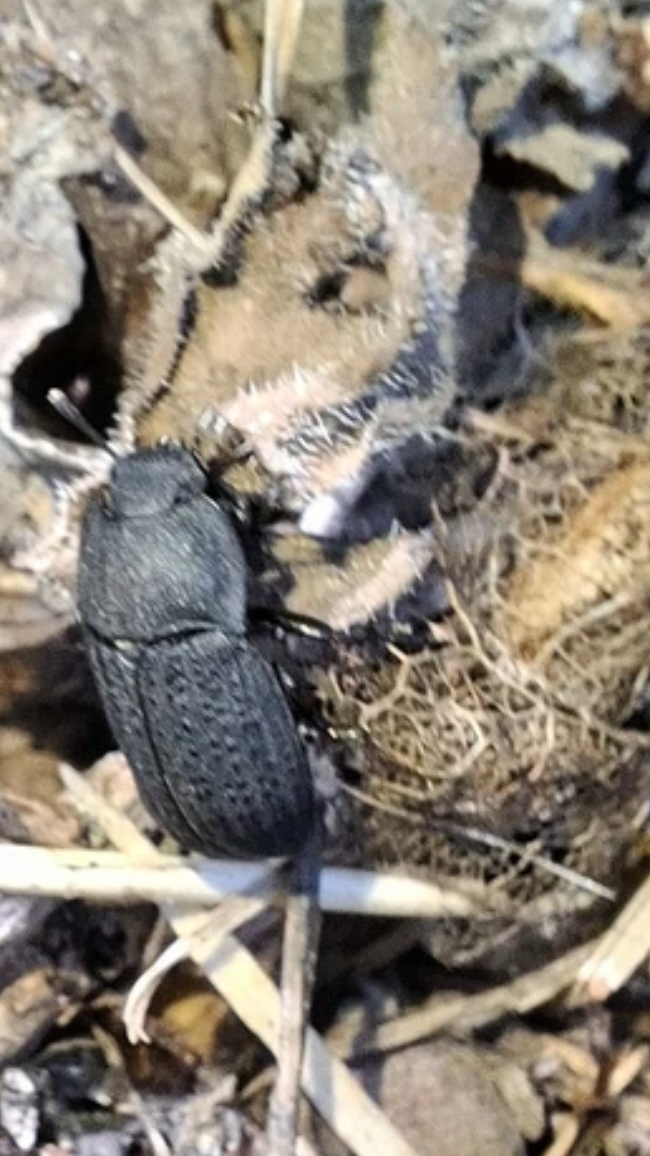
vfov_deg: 52.4
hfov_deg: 30.9
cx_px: 217
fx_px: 1165
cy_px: 695
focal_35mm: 38
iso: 50
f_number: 2.4
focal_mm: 2.13
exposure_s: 1/50
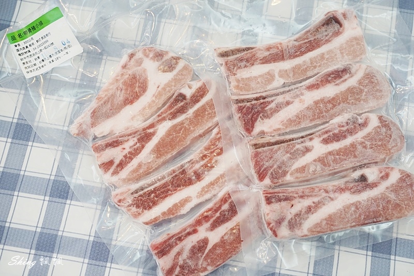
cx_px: 207
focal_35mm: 43
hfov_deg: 45.4
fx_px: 494
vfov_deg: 31.2
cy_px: 138
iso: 800
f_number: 5.6
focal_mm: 43
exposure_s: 1/60
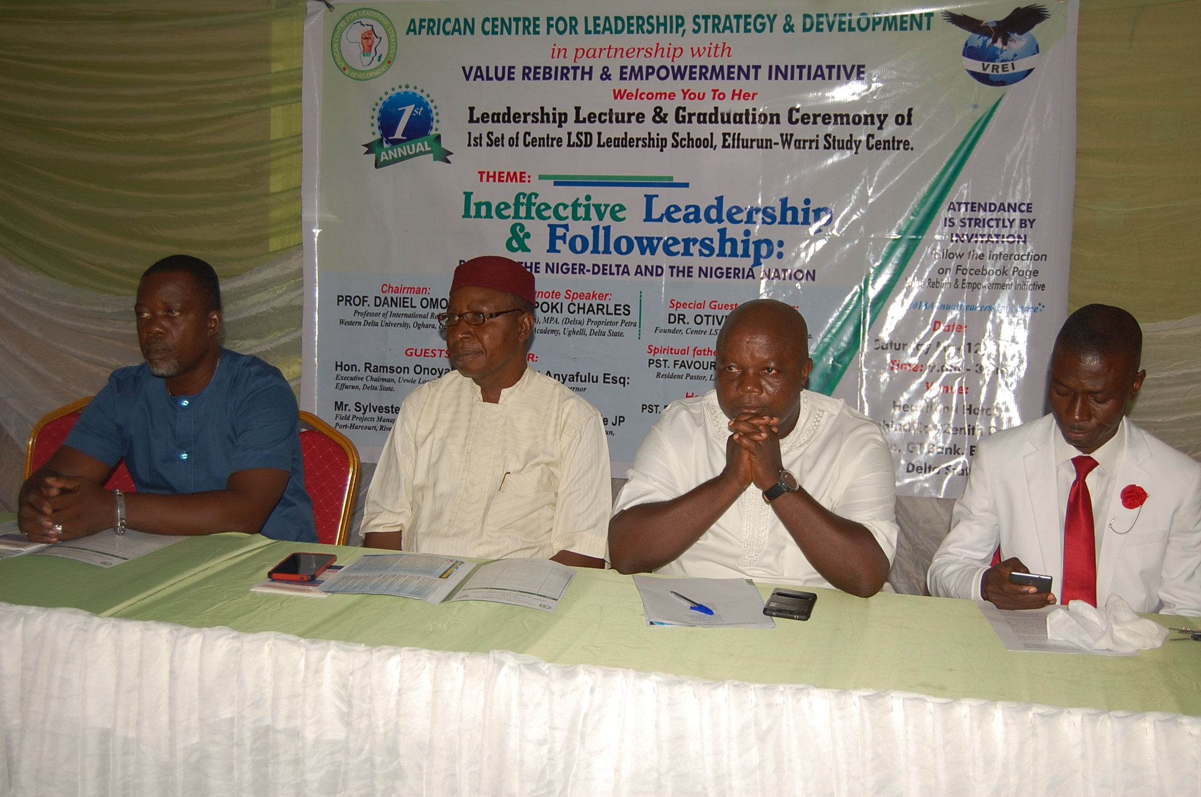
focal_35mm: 39
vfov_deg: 34.1
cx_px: 600
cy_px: 398
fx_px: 1299
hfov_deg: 49.6
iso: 200
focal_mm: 26
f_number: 4.2
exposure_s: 1/400
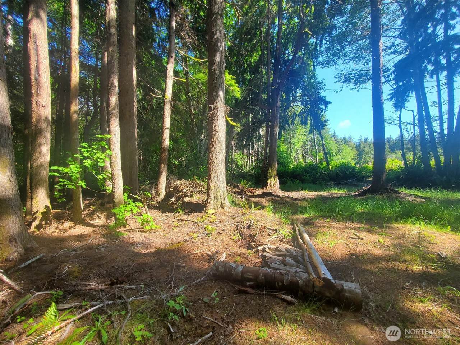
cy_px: 172
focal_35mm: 13
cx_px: 230
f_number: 2.2
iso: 50
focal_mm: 1.8
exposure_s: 1/222
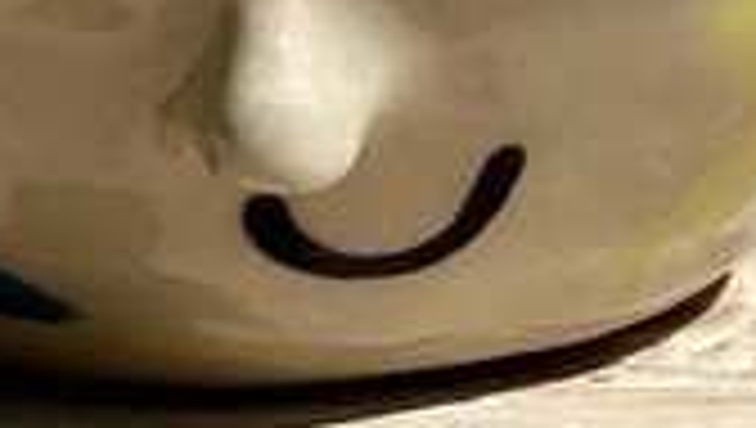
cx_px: 284
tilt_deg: -5.1
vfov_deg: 8.1
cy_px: -221
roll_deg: +0.4
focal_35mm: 148
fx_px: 2971
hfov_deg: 14.5
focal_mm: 4.25
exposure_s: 1/6757
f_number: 1.8
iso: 32
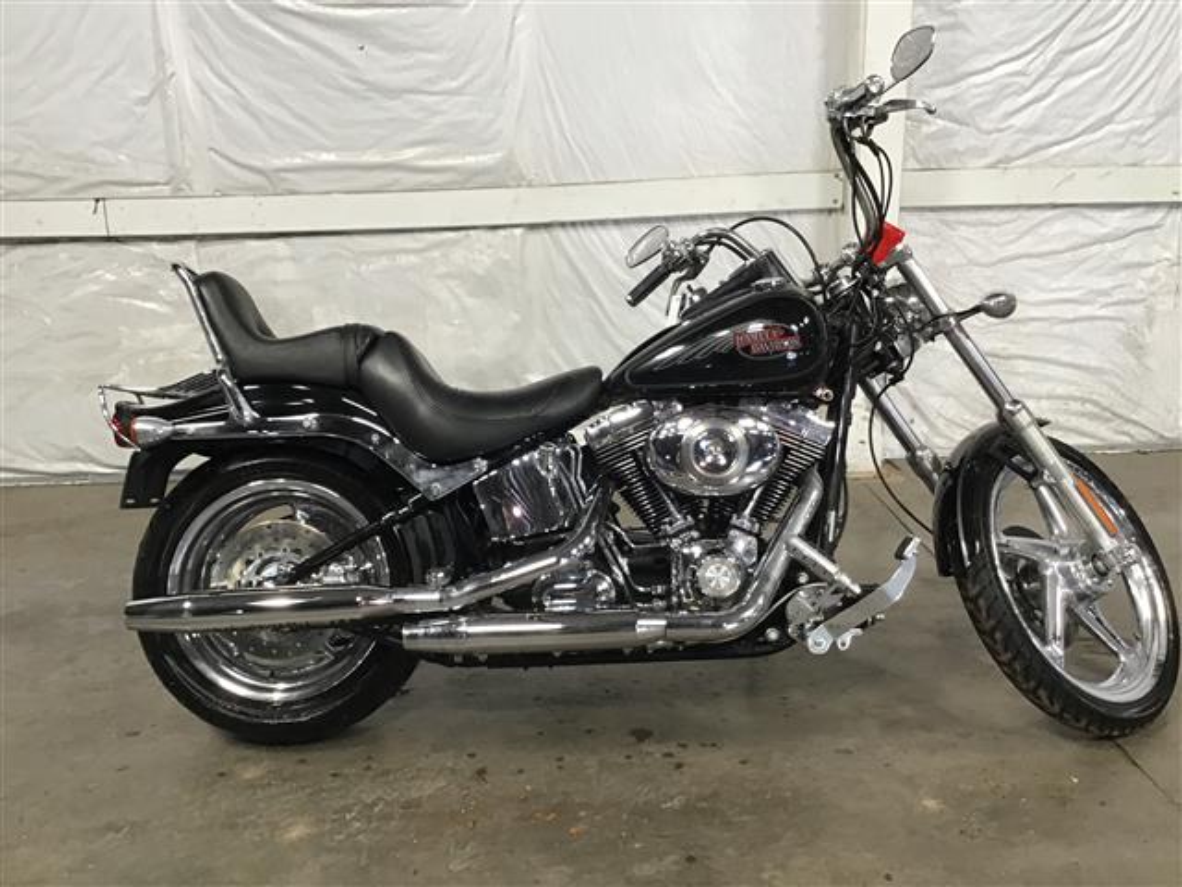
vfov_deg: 45.4
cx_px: 591
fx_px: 1059
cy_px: 444
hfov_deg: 58.4
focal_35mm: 31
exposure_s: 1/30
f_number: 2.4
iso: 80
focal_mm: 3.3
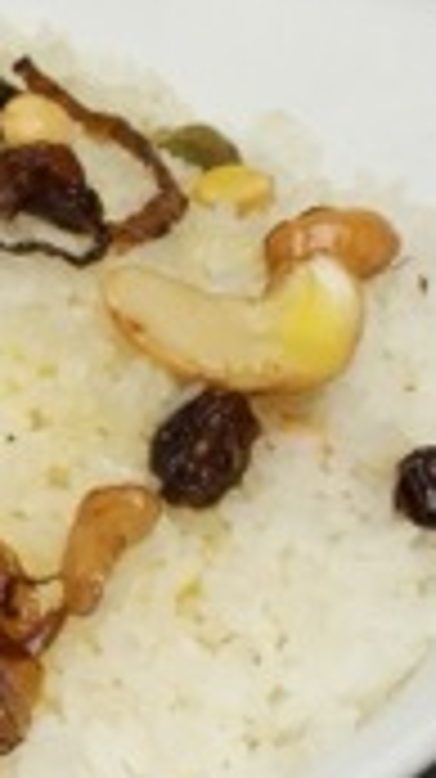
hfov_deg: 3.3
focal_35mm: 364
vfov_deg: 5.9
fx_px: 7500
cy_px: 1111
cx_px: -256
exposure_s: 1/250
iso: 800
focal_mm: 50
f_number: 16
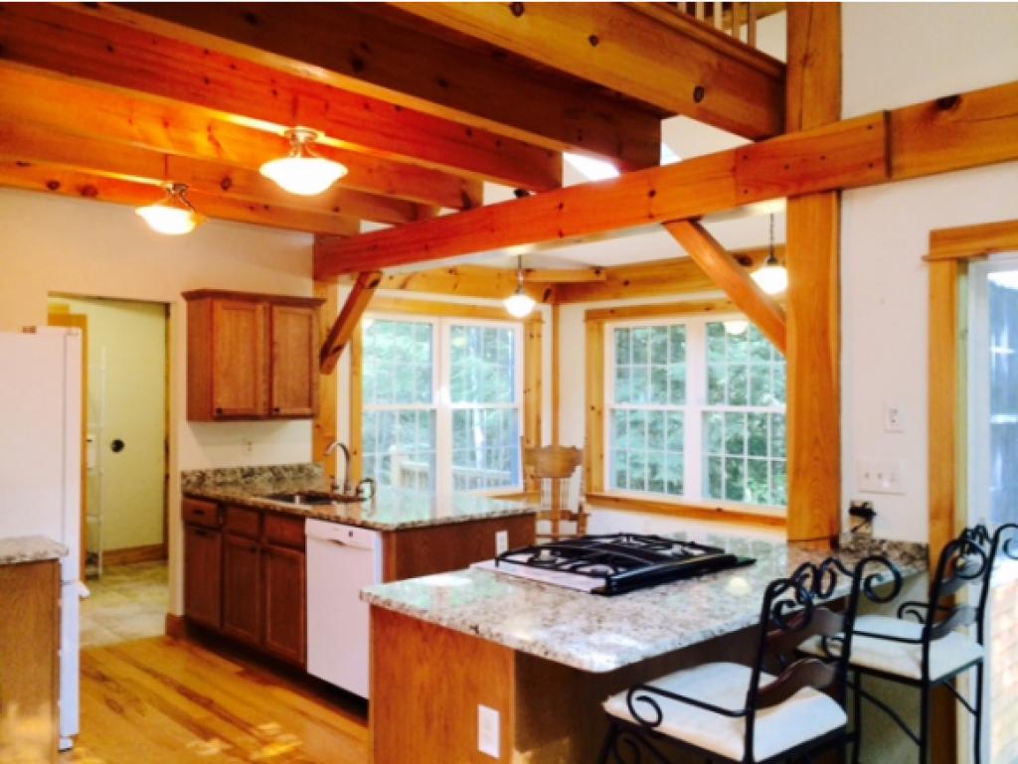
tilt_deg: -1.8
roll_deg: -1.0
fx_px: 853
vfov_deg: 48.3
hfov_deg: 61.6
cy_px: 382
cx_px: 509
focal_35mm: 29
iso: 64
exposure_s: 1/30
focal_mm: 4.15
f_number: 2.2
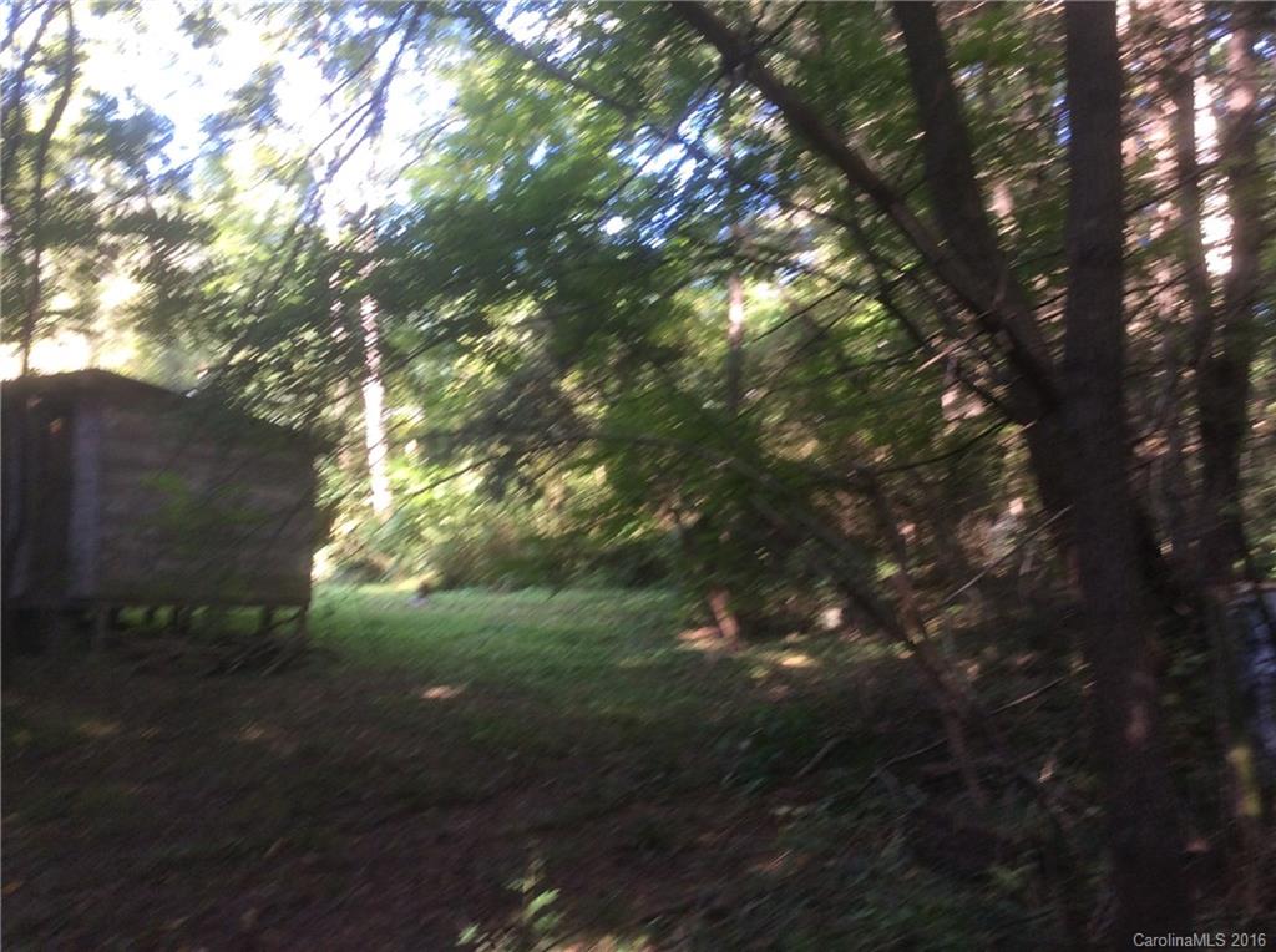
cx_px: 638
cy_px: 476
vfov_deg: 44.0
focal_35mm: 32
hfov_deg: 56.9
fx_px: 1177
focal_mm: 3.3
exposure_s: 1/40
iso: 40
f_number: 2.4
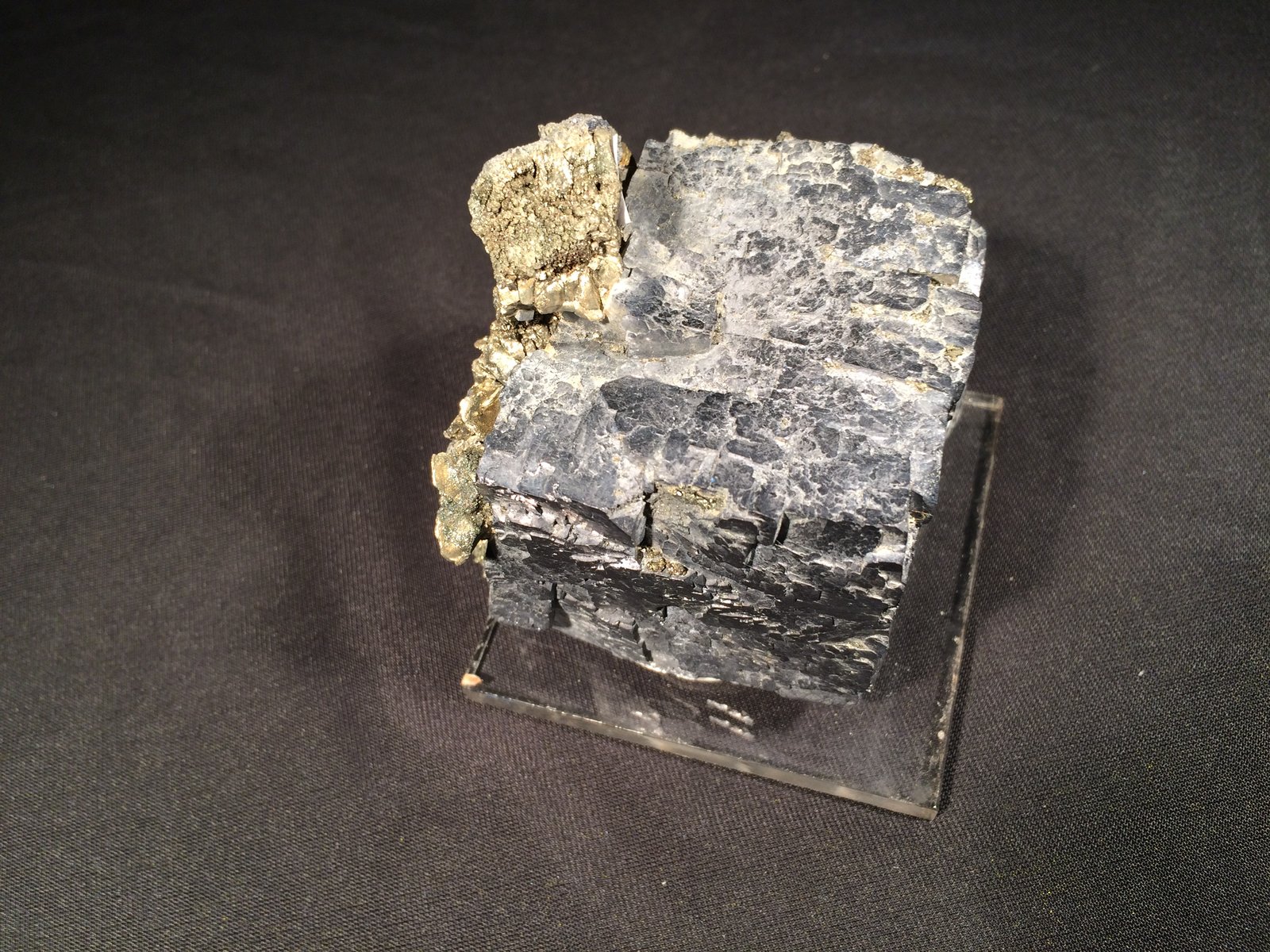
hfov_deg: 61.7
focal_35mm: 29
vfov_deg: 48.2
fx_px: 1064
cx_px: 635
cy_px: 476
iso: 40
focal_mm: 4.15
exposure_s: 1/30
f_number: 2.2
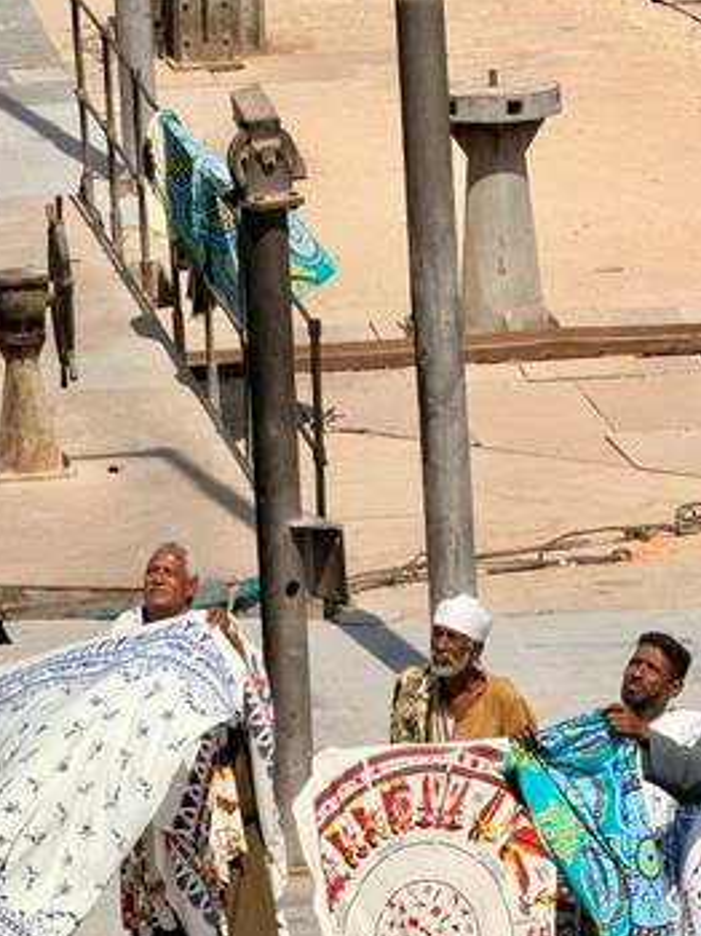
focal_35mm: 366
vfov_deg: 5.4
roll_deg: +1.7
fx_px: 9894
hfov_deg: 4.1
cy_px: 567
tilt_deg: -11.0
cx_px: 449
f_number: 2.8
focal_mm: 16.89
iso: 16
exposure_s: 1/924
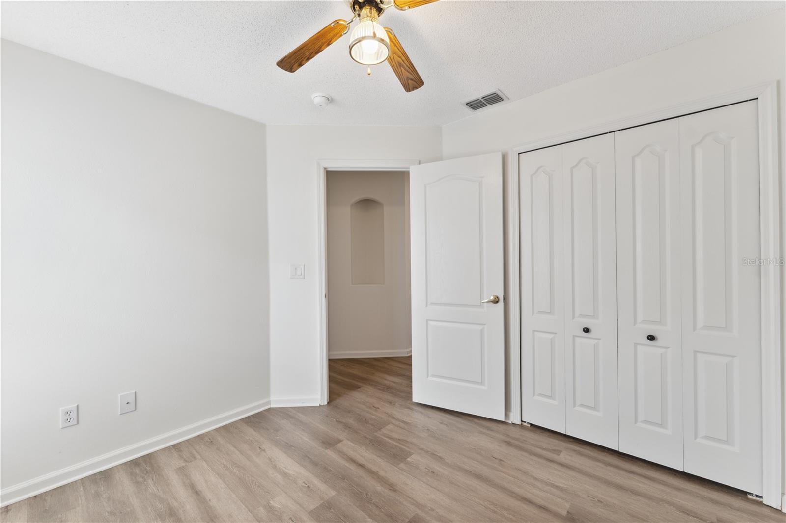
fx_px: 306
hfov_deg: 104.3
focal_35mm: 14
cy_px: 262
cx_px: 393
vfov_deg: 81.2
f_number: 8
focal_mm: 14
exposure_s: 1/20
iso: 400
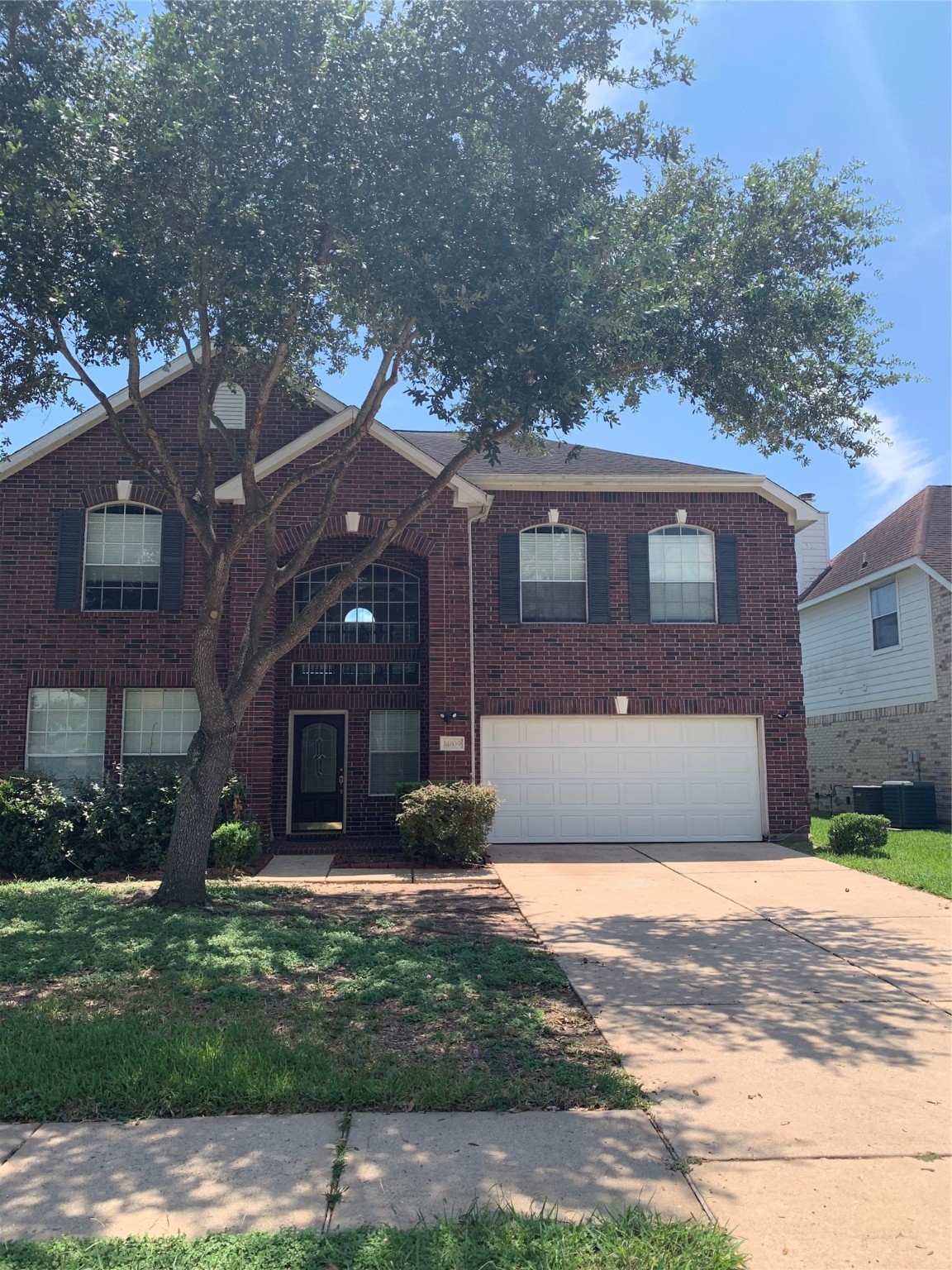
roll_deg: -2.3
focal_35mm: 26
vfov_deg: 67.3
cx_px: 476
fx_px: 953
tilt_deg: +10.5
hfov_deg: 53.1
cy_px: 635
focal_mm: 4.25
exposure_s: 1/1406
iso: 25
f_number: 1.8
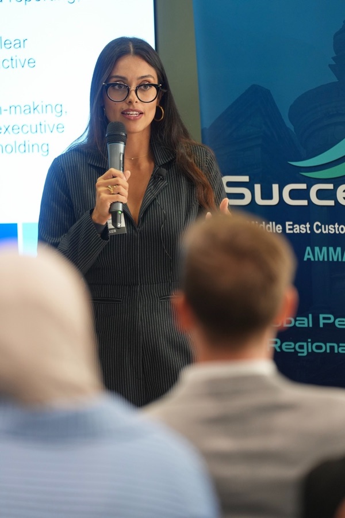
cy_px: 259
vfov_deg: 10.4
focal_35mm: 197
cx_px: 172
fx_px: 2832
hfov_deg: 7.0
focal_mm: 197
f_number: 2.8
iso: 1250
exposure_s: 1/200
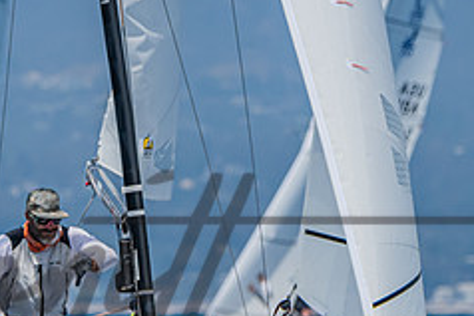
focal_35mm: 882
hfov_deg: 2.3
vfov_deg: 1.6
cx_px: 58
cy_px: 370
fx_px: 11620
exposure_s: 1/2500
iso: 400
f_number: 6.3
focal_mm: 270
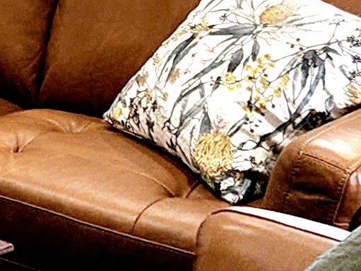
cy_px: -257
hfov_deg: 9.8
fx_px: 1877
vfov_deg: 7.9
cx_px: -469
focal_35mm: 180
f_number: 1.8
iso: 200
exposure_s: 1/100
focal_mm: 6.4
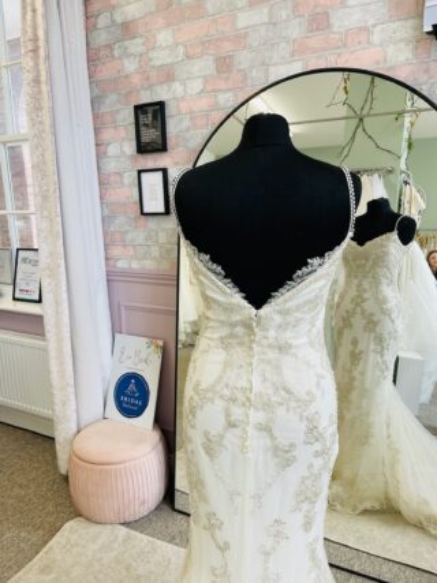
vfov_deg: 67.3
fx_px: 438
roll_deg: +2.0
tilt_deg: -11.5
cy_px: 292
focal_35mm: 26
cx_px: 218
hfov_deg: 53.0
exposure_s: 1/121
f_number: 1.6
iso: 64
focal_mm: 5.1
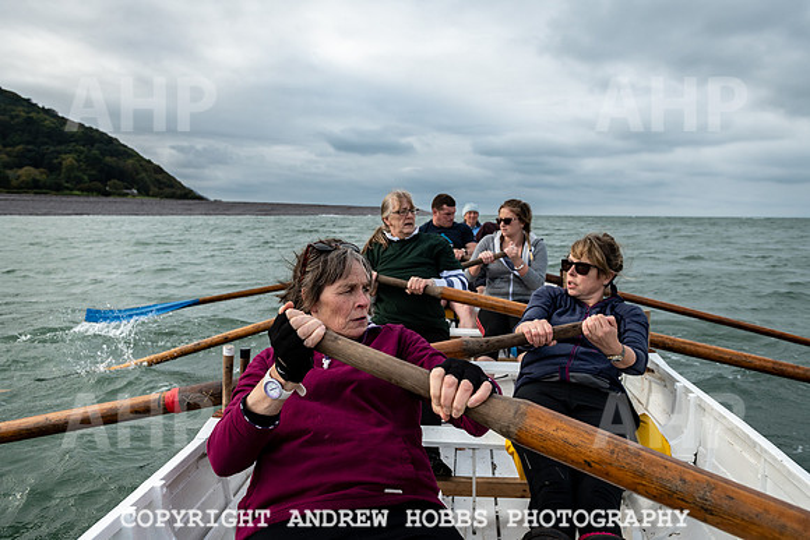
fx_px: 545
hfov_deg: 73.2
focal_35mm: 24
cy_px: 270
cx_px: 405
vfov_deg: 52.7
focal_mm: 24
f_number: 5.6
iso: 500
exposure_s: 1/2000
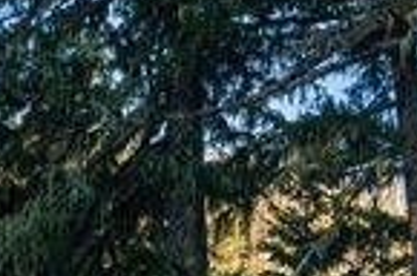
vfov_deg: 9.2
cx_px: 817
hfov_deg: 12.8
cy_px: 532
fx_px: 1630
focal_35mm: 141
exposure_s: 1/60
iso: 200
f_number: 3.5
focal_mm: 34
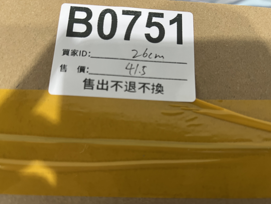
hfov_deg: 67.3
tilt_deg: -76.8
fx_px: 204
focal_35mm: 26
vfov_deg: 53.1
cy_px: 102
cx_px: 136
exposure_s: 1/50
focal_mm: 5.7
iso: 160
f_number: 1.5
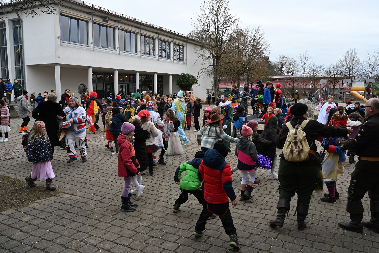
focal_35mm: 29
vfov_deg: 44.9
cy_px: 126
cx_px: 190
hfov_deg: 63.7
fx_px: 305
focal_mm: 29
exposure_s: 1/250
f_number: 5.6
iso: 200
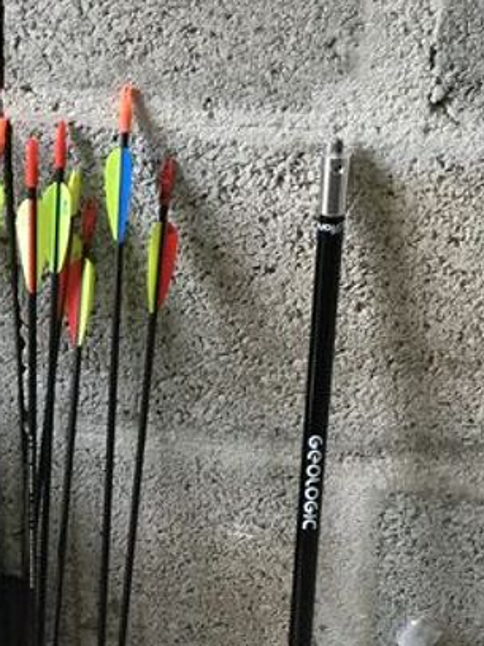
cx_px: 62
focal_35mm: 95
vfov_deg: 19.8
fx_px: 1772
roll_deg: +1.5
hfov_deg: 15.4
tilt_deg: -39.9
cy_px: 696
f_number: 2.2
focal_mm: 4.15
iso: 64
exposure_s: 1/33
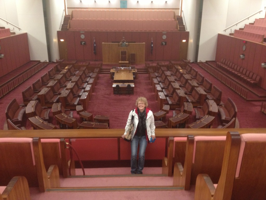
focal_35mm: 35
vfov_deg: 40.7
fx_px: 269
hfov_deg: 52.6
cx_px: 133
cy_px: 100
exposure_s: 1/20
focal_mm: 4.28
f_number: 2.4
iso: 250
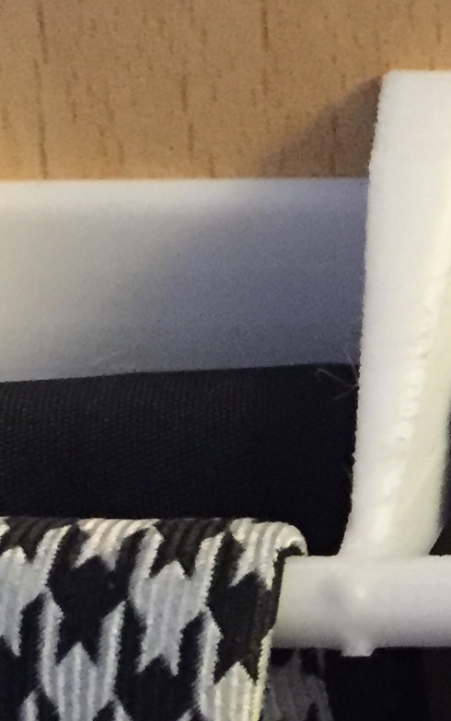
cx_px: 953
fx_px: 2517
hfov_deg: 9.5
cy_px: 406
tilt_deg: -25.5
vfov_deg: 16.3
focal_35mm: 128
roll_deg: +1.2
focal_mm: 4.15
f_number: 2.2
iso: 400
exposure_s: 1/17
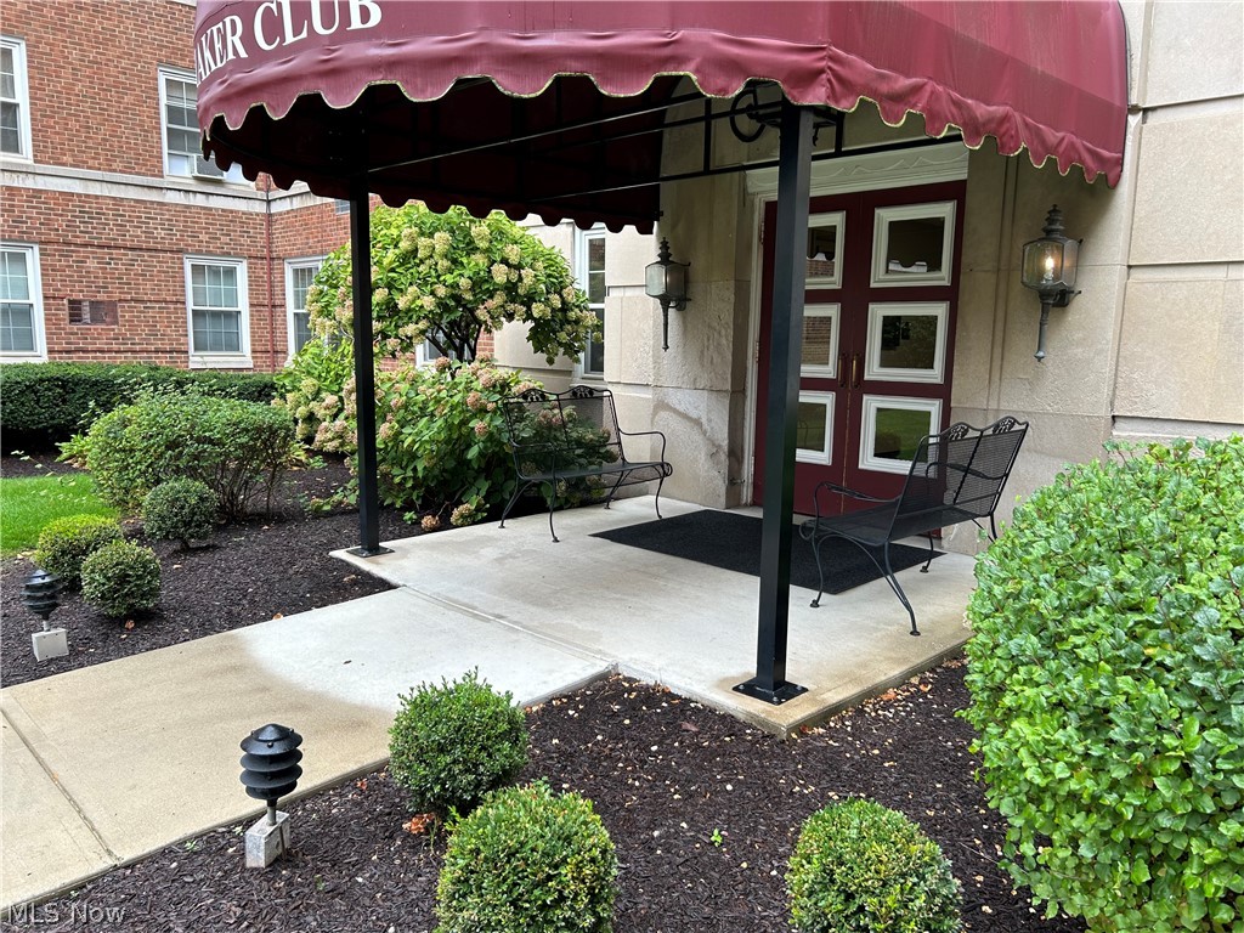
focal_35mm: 26
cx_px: 622
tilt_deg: -9.5
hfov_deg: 67.3
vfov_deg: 53.1
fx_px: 934
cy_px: 466
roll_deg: -1.1
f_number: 1.5
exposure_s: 1/139
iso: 32
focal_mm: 5.7
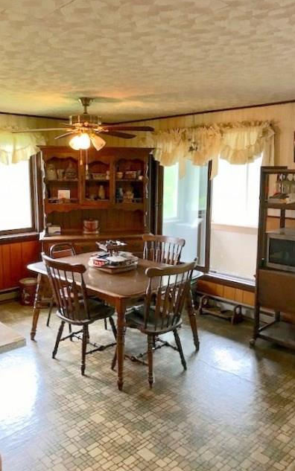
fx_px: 386
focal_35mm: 30
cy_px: 234
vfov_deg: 62.9
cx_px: 131
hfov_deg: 41.8
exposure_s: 1/30
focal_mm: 3.99
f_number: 1.8
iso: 32
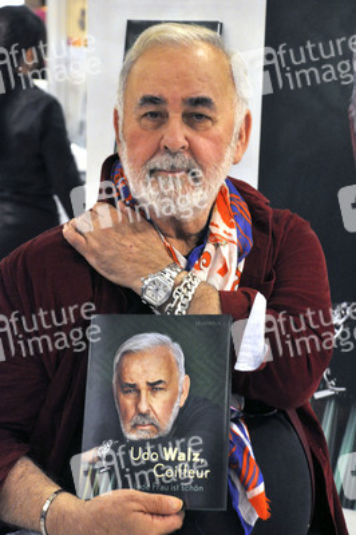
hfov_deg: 13.0
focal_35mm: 105
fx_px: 1560
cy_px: 268
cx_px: 178
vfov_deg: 19.5
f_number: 5.3
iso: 2500
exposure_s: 1/80
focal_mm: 70
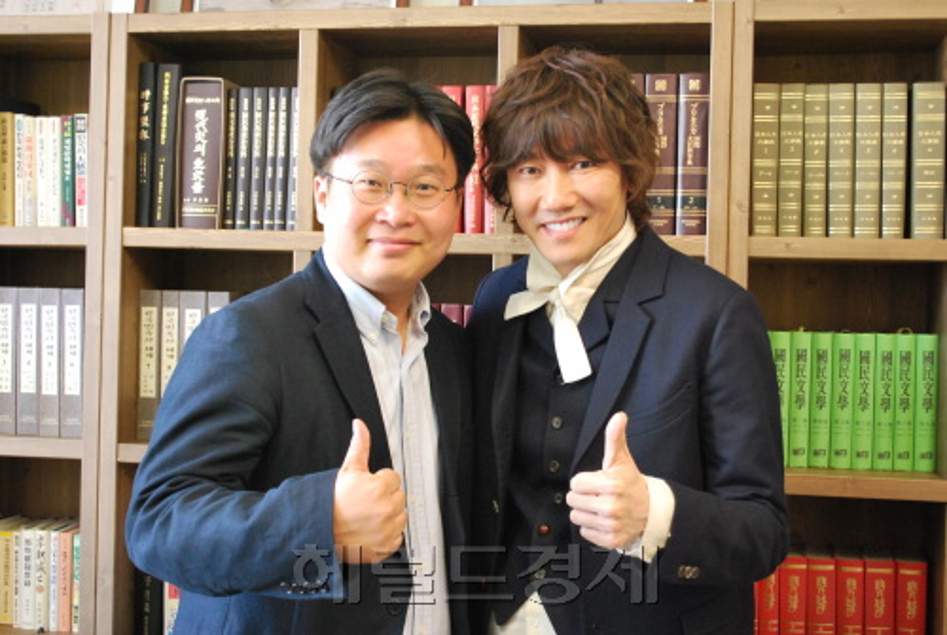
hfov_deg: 41.1
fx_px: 1265
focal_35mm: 48
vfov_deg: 28.2
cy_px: 318
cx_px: 474
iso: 1000
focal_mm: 32
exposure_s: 1/30
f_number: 5
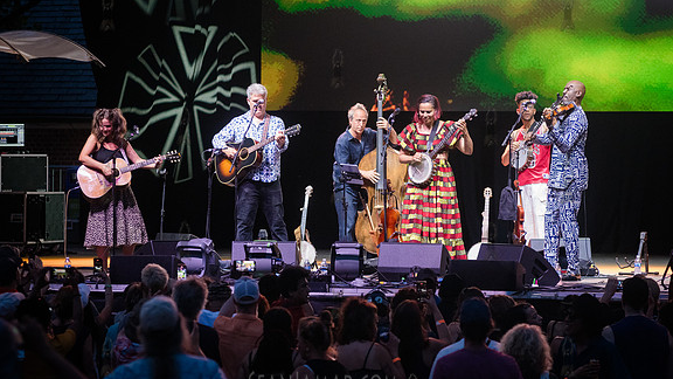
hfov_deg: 13.3
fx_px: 2891
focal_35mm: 162
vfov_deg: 7.5
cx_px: 296
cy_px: 159
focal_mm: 135
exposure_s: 1/200
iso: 4000
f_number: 4
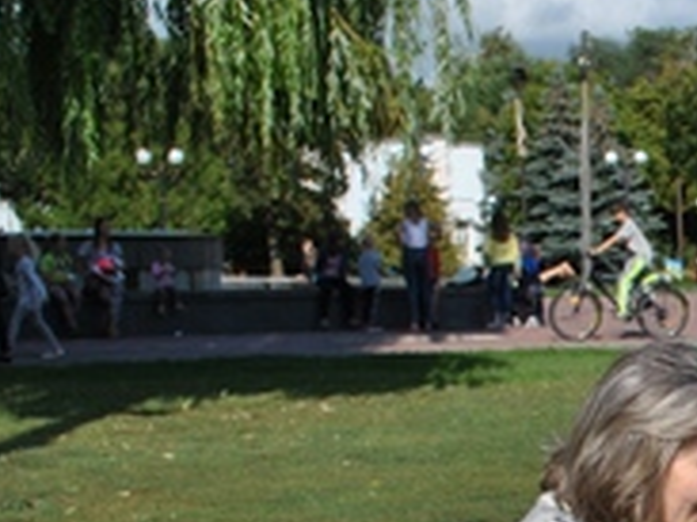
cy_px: 625
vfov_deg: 13.0
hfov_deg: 16.4
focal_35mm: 111
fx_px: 2234
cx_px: 990
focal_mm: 22
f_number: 9
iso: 100
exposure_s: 1/320
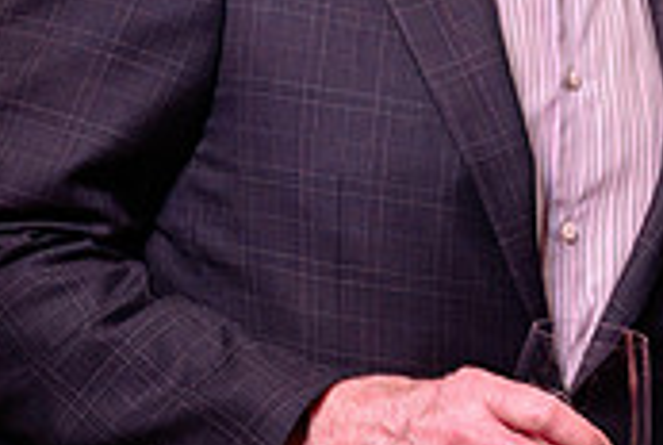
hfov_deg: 12.3
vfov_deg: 8.3
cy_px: -115
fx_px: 3025
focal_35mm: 164
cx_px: 736
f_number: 3.2
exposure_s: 1/100
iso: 800
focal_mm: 40
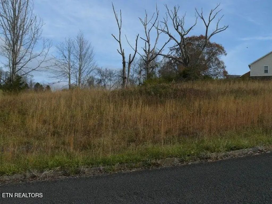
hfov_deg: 51.4
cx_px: 136
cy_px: 102
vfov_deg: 39.7
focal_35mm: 36
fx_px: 283
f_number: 5.6
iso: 100
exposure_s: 1/400
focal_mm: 6
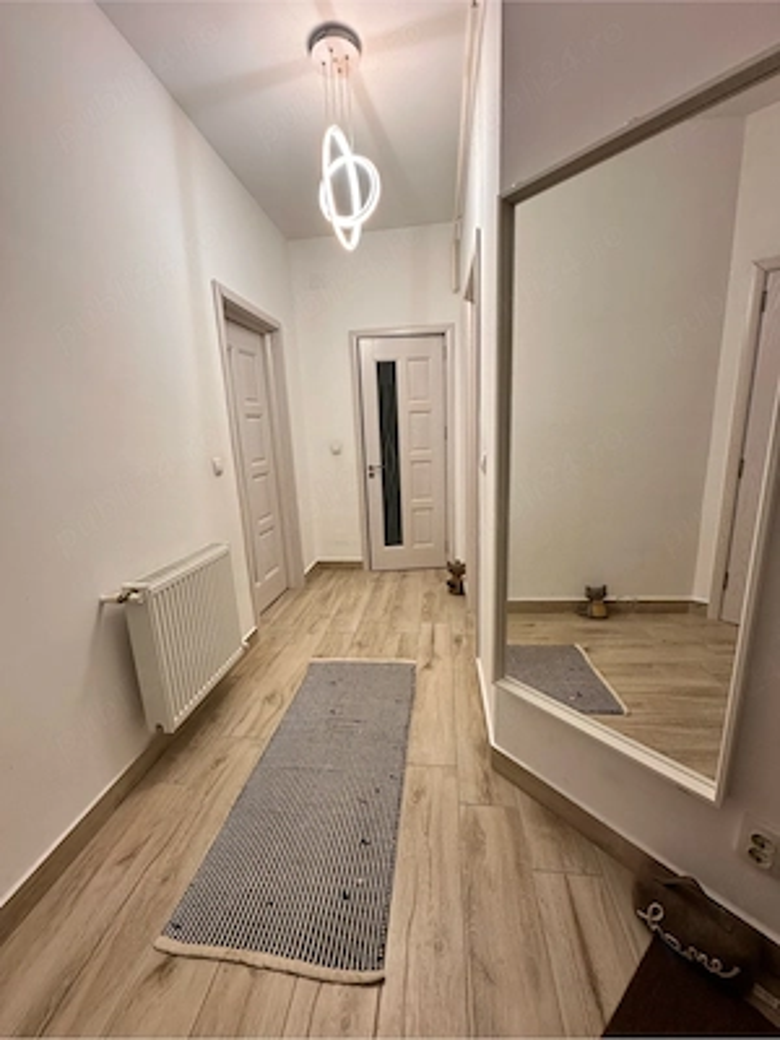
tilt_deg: -12.0
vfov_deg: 102.1
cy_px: 520
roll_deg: +1.7
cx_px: 390
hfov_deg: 85.7
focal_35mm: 14
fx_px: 421
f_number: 2.2
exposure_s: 1/100
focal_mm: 2.22
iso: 125
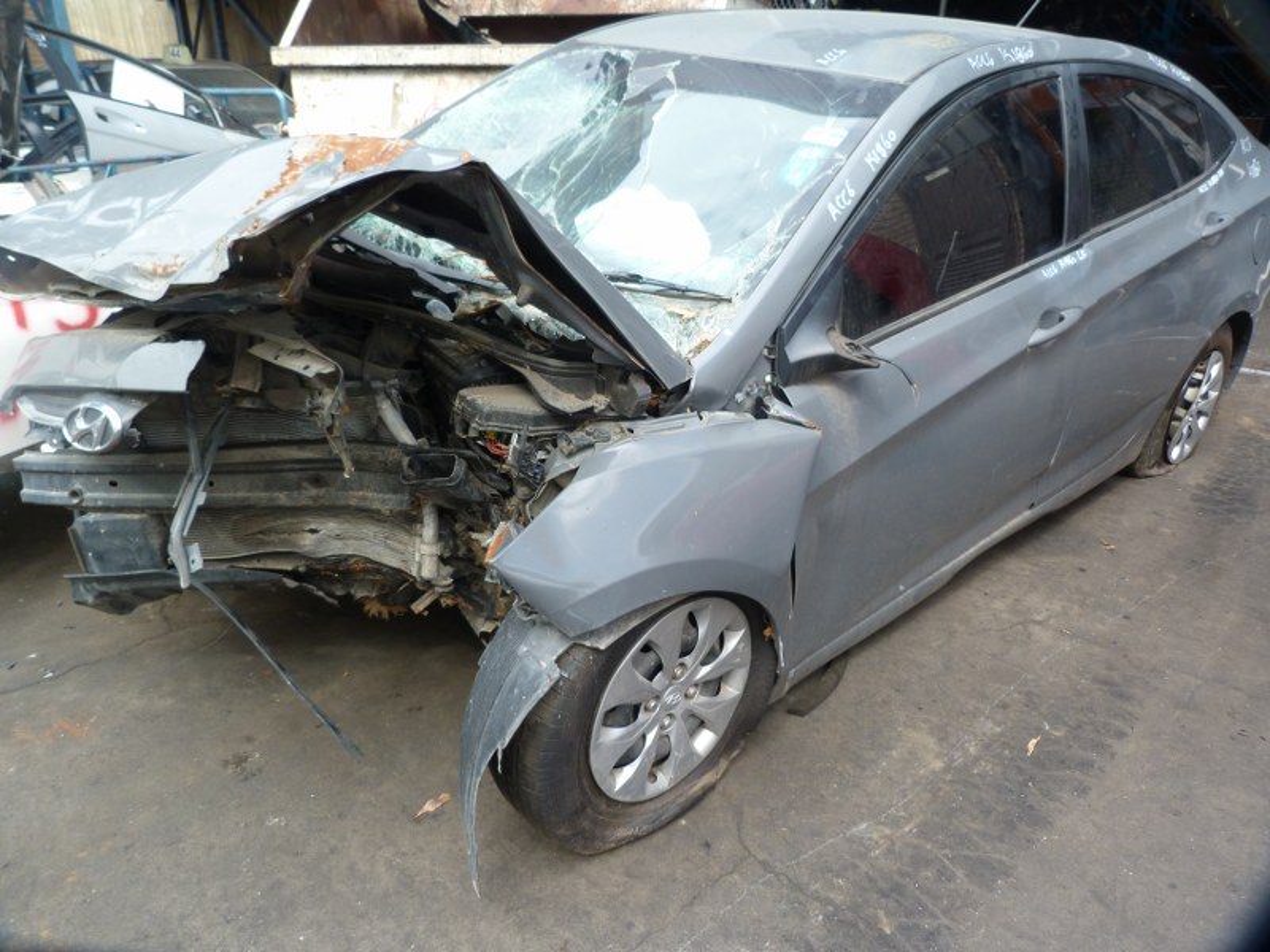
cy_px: 476
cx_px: 635
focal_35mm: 25
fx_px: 917
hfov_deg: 69.4
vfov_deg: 54.9
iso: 80
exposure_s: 1/125
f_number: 3.2
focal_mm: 4.5
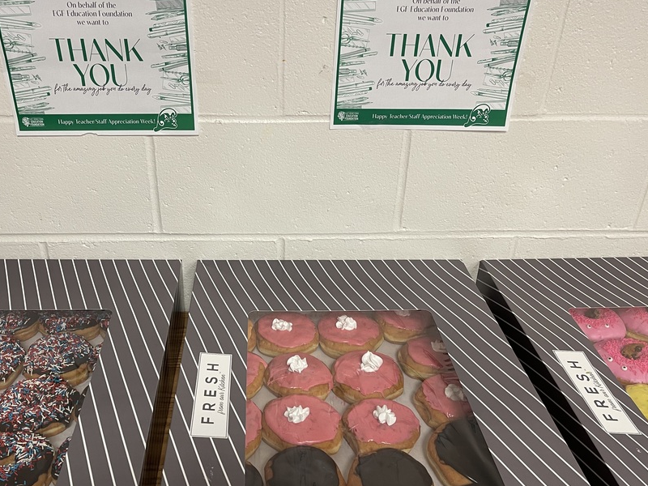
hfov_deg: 56.6
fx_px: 599
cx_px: 274
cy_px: 267
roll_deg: +0.1
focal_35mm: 32
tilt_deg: -31.0
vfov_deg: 44.1
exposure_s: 1/60
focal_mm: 5.1
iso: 125
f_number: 1.6
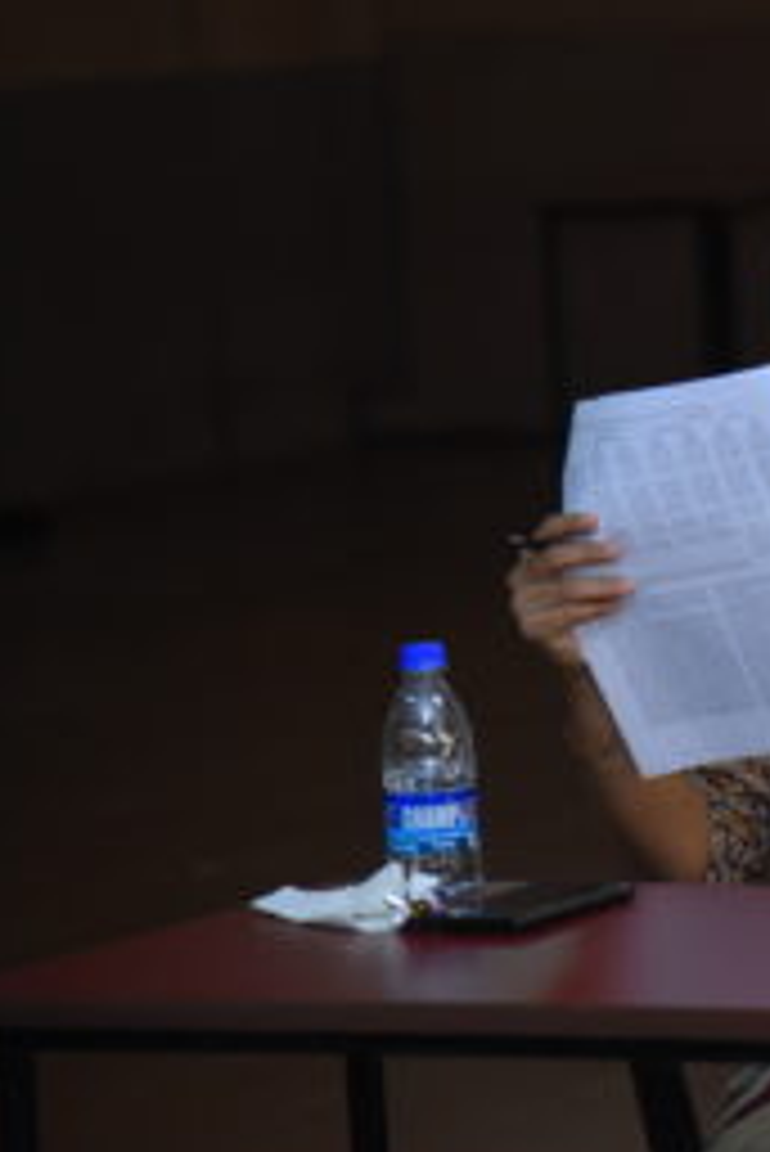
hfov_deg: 6.1
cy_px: 450
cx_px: 1031
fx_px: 7208
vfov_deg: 9.1
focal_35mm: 225
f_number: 4
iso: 3200
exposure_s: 1/160
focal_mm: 120
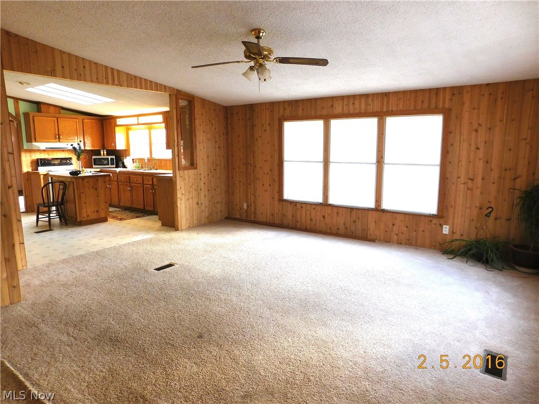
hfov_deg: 73.9
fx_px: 358
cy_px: 202
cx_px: 270
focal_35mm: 23
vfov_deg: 58.9
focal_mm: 4
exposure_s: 1/30
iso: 160
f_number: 3
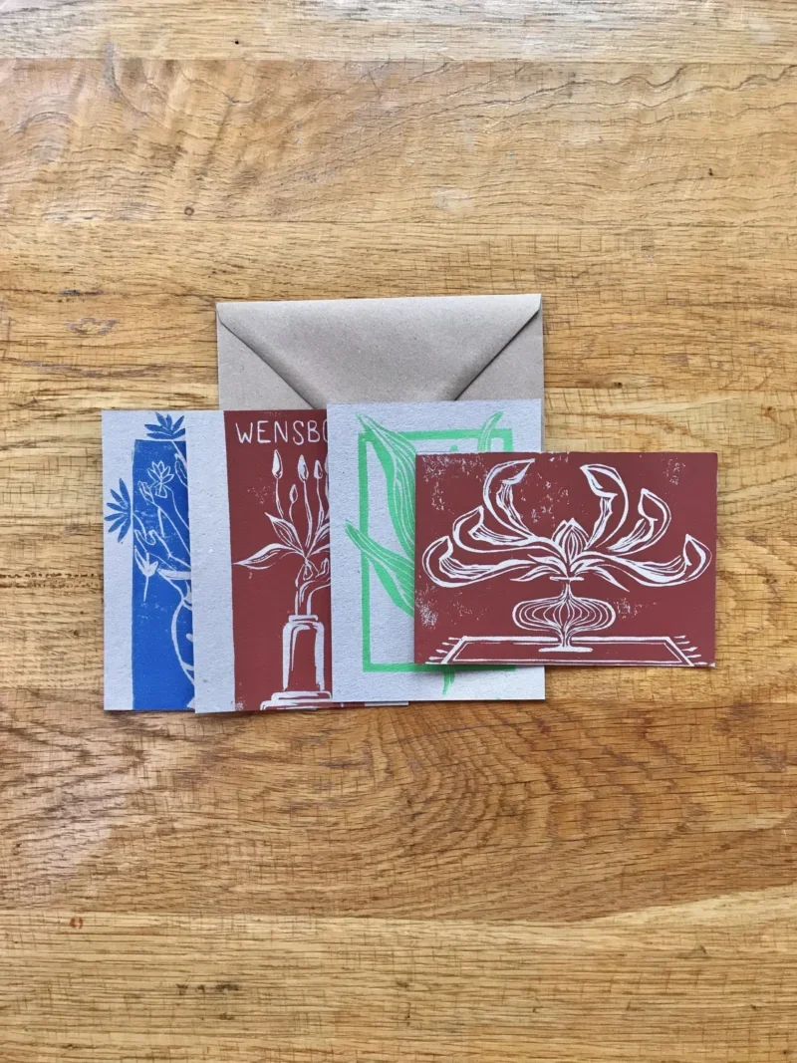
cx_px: 398
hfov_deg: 49.7
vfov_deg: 63.4
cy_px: 532
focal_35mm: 28
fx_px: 860
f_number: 1.8
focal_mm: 3.99
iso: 25
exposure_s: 1/33
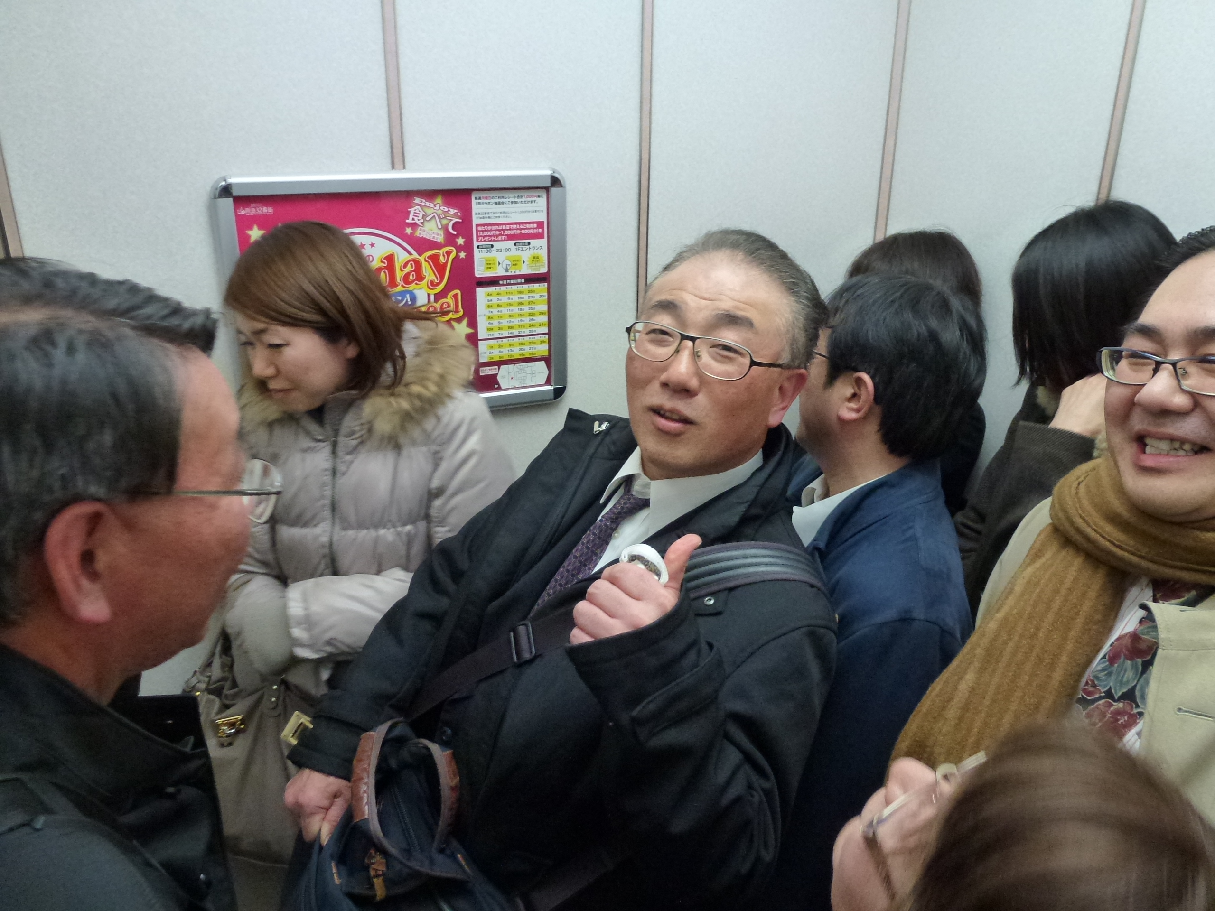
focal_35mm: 24
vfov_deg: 56.8
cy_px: 456
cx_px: 608
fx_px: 842
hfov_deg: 71.6
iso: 400
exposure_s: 1/40
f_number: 3.3
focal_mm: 4.3
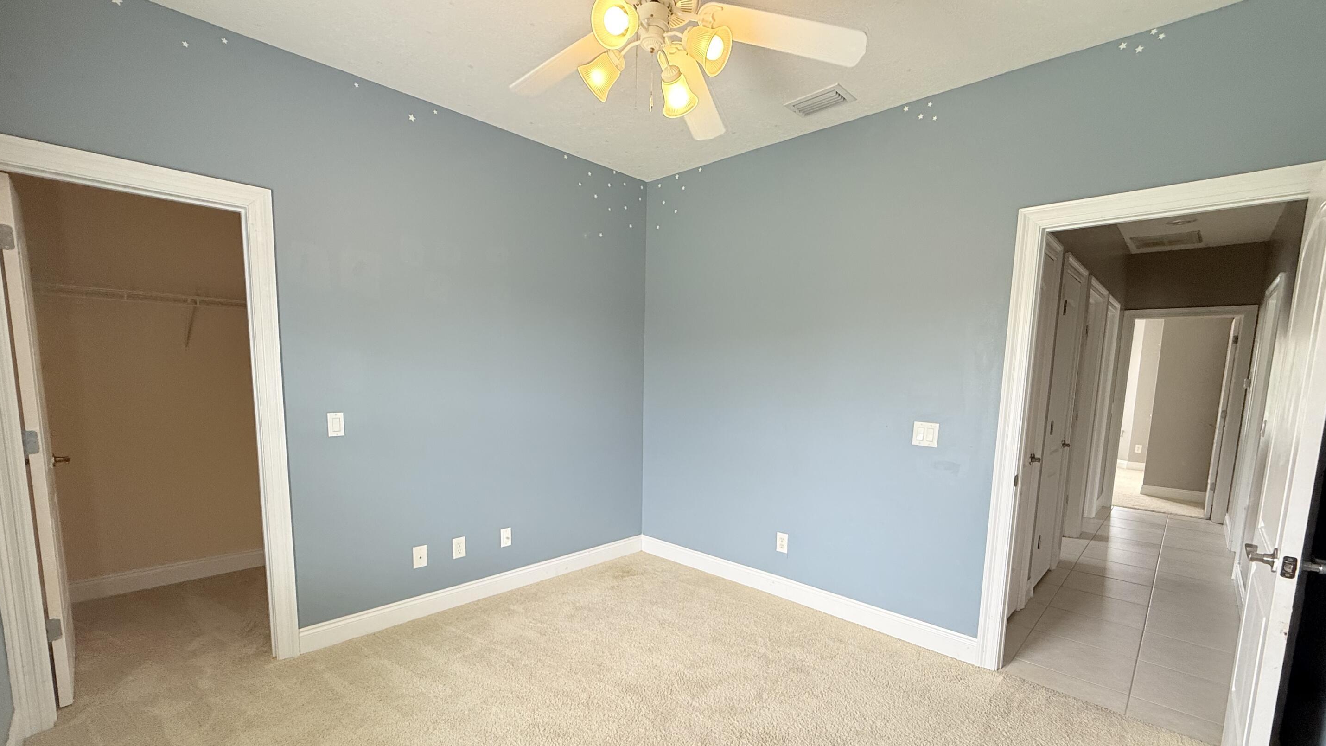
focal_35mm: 16
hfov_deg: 99.4
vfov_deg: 66.6
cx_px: 669
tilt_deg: -6.0
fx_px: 563
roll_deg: -1.5
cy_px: 440
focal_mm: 2.22
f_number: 2.2
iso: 160
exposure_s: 1/120
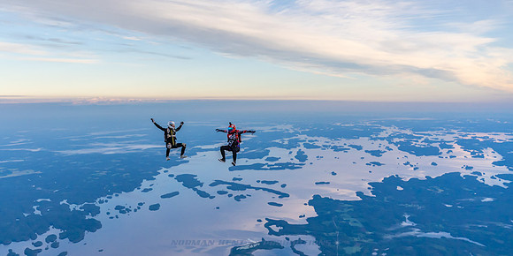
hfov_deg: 50.1
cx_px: 201
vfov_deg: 26.3
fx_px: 545
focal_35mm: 41
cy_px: 177
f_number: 5
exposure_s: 1/2000
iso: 1000
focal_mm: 30
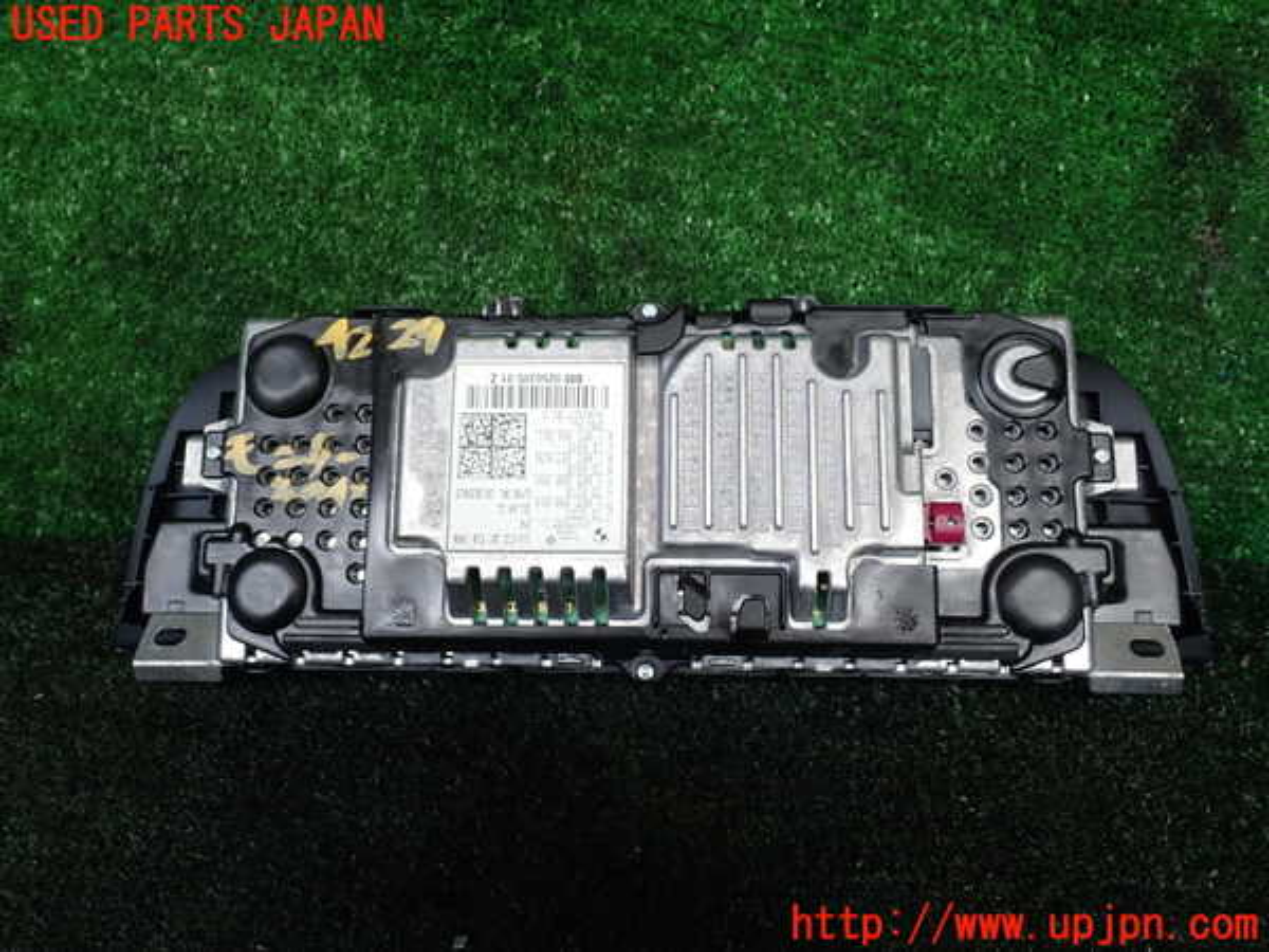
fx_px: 1100
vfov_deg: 46.8
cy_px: 476
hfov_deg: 60.0
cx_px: 634
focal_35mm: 30
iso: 100
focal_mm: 5.4
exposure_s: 1/80
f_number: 3.2
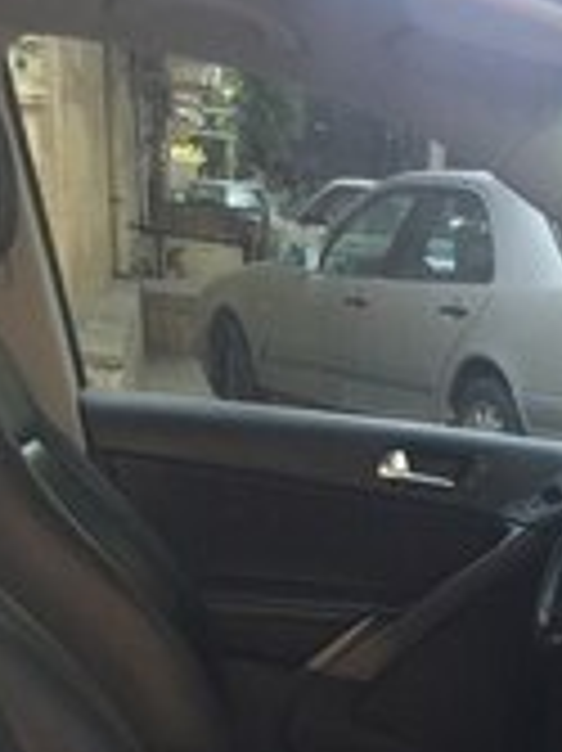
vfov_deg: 21.0
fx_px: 1864
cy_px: 932
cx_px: 647
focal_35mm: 86
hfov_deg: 16.5
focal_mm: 4.15
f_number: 2.2
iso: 32
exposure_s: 1/238
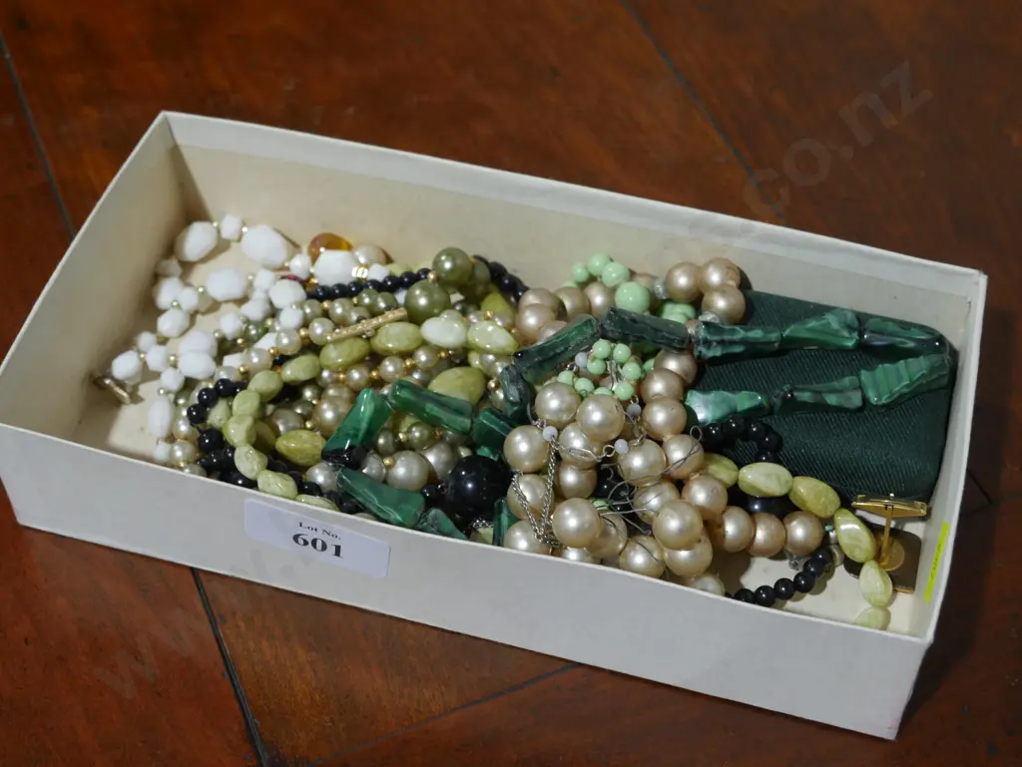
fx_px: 1654
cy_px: 384
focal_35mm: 56
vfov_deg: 26.1
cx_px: 511
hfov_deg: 34.3
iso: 500
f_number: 5.3
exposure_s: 1/60
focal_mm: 28
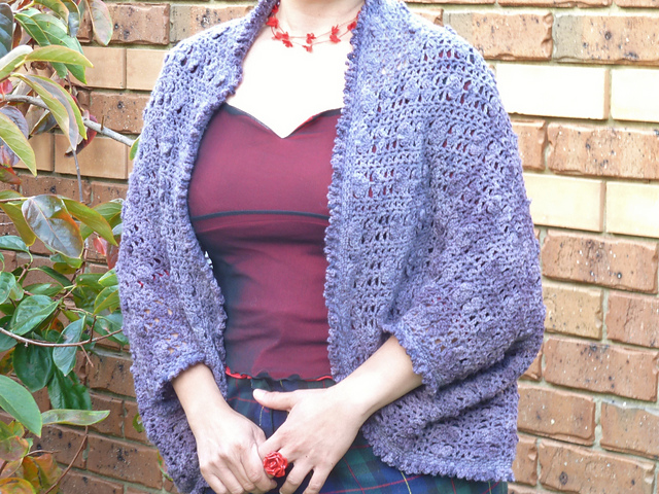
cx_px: 330
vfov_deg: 12.5
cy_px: 247
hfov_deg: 16.6
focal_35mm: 119
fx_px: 2265
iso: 80
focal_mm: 19.5
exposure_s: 1/4
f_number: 4.4
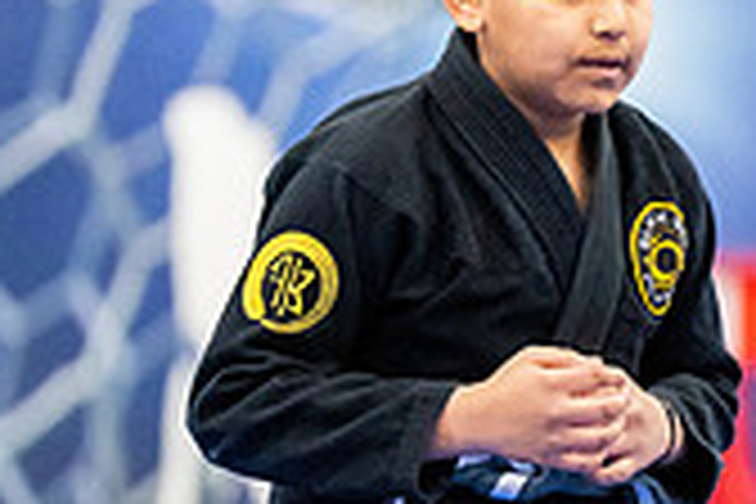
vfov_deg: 2.0
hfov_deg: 3.0
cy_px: 272
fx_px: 14468
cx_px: 886
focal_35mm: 689
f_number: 2.8
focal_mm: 200
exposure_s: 1/500
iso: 6400
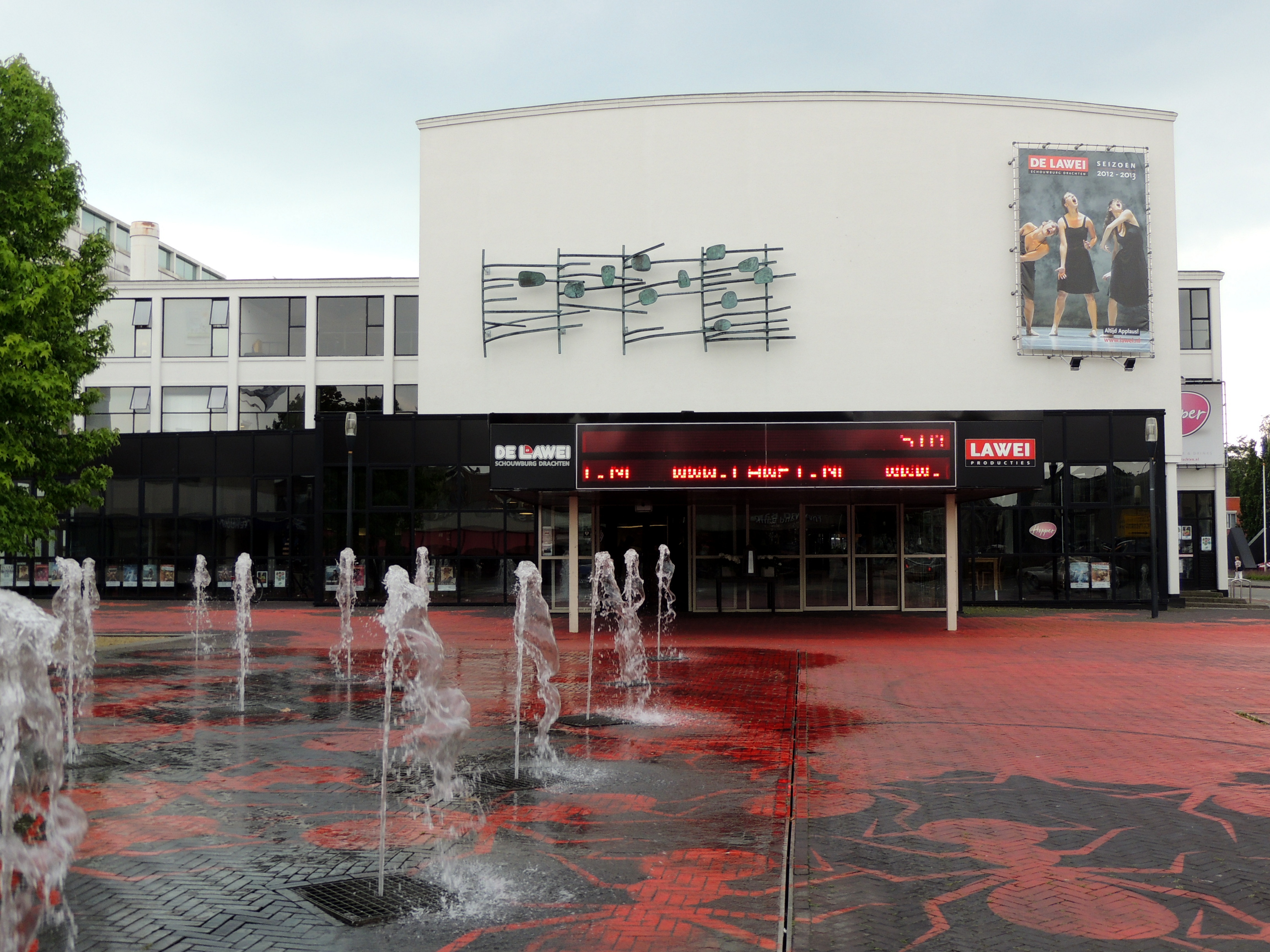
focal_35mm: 40
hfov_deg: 46.8
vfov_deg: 36.0
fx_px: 1468
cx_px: 635
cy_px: 476
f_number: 3.3
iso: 100
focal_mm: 7.1
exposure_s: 1/160
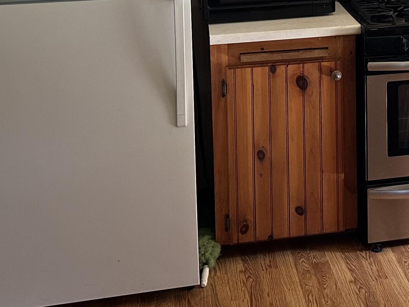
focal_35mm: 71
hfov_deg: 25.9
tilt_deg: -7.8
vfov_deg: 19.7
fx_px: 839
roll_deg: +0.6
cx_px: 413
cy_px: -46
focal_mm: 6.86
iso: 200
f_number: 1.78
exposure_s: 1/121
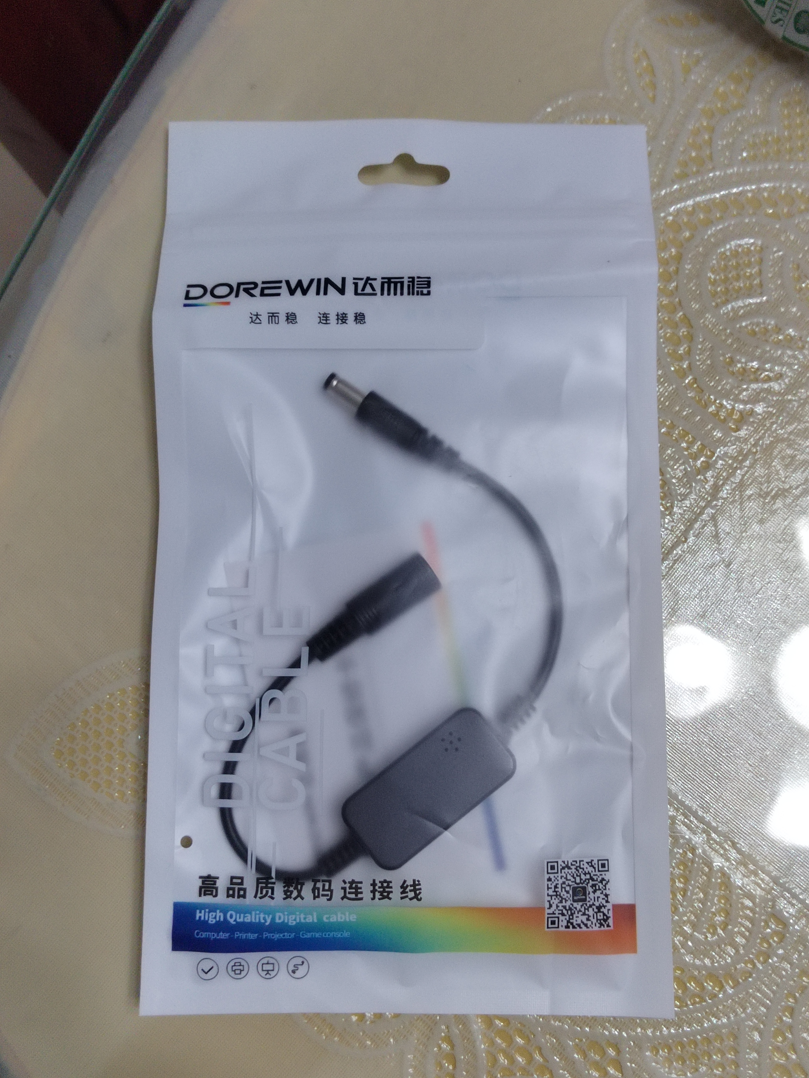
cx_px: 404
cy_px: 539
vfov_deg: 49.0
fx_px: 1184
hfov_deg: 37.7
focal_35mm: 38
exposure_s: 1/100
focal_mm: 5.52
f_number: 1.9
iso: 1481
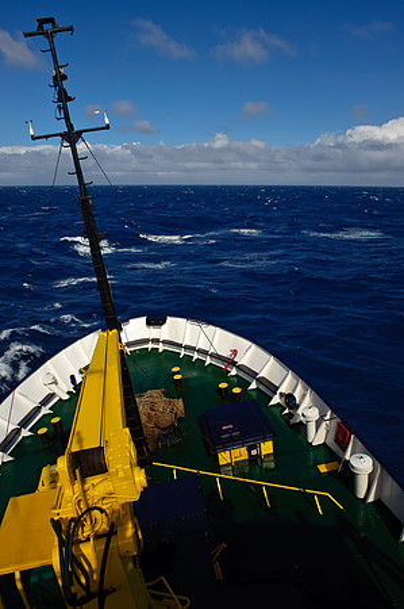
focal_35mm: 24
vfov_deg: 73.8
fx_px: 405
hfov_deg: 53.0
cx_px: 202
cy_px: 304
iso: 200
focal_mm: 24
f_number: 11
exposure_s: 1/640
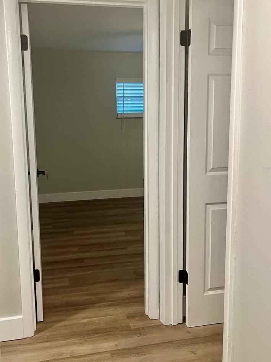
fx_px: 344
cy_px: 169
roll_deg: +0.6
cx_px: 117
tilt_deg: -7.5
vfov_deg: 55.3
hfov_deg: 42.9
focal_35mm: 33
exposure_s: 1/60
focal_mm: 5.1
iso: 160
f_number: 1.6
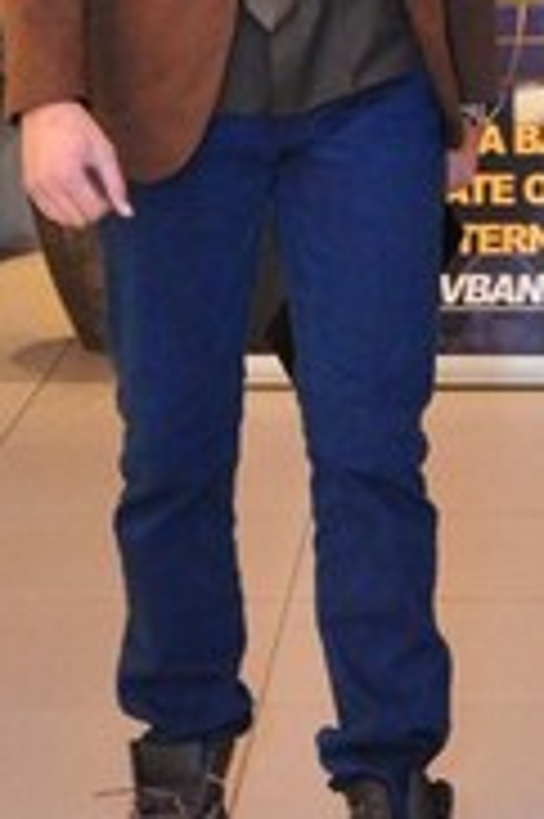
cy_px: 162
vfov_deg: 12.0
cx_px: 515
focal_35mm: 171
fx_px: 3883
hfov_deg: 8.0
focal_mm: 40
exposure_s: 1/60
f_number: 4.5
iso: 2000
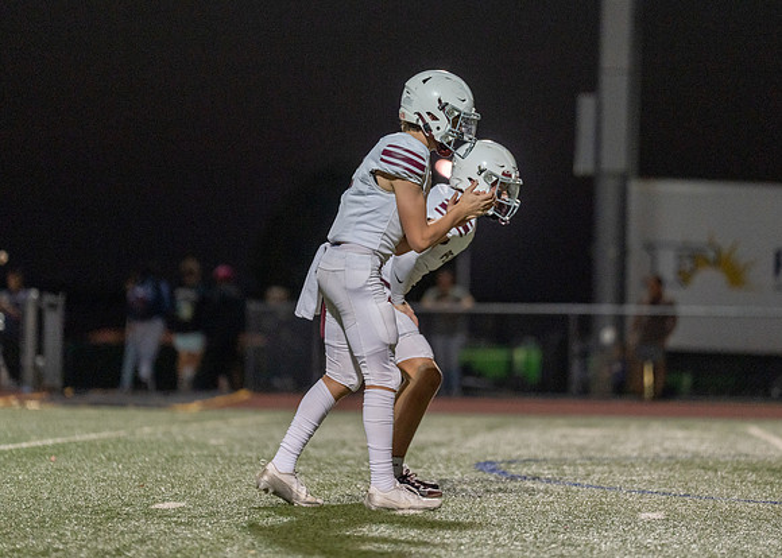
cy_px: 248
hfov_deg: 8.7
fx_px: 5133
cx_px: 388
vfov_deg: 6.2
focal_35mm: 231
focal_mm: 194
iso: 2000
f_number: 2.8
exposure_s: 1/1000
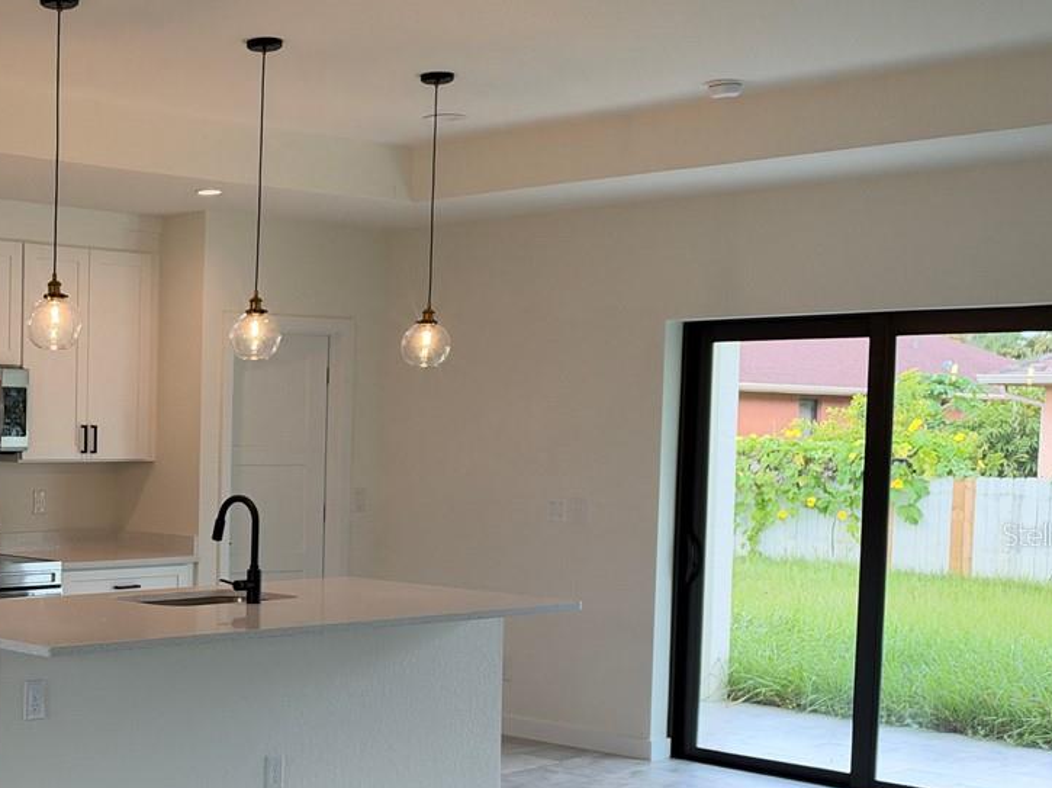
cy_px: 534
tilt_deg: -3.3
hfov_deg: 32.9
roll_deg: -1.0
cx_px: -22
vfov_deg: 27.3
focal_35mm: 53
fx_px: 1610
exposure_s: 1/191
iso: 100
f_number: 1.8
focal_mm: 6.93
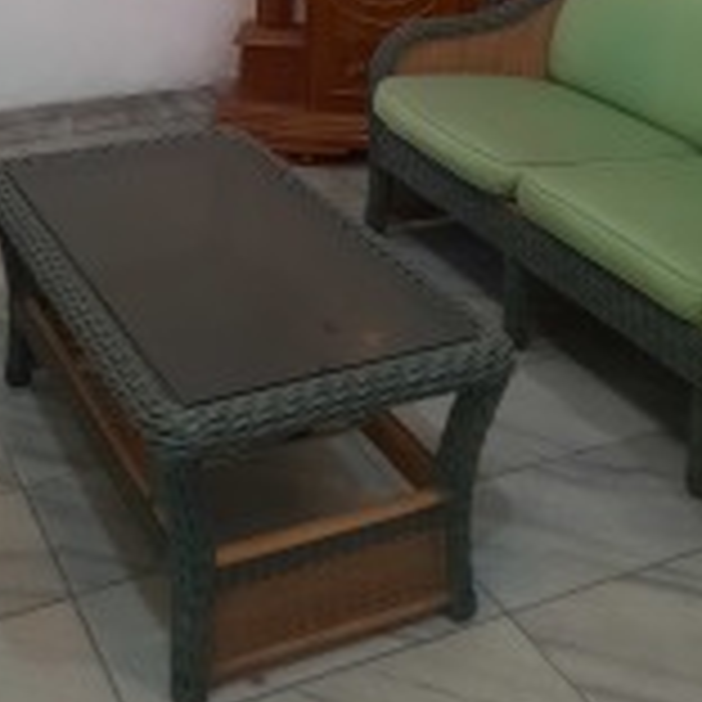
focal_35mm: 57
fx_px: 1308
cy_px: -173
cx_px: 245
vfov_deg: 26.2
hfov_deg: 29.9
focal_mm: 4.6
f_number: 2
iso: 320
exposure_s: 1/50
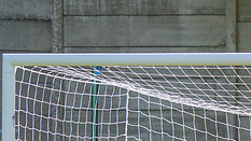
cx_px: 187
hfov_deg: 1.4
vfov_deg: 0.8
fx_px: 10248
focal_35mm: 1540
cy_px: 196
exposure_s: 1/3200
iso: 200
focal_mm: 300
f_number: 2.8
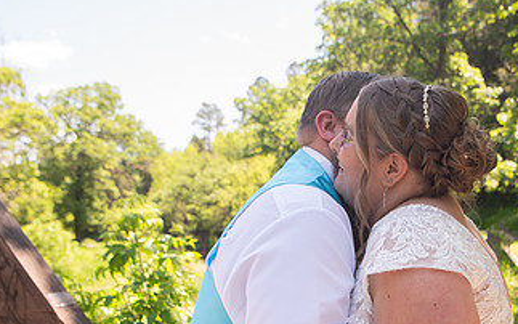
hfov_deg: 44.4
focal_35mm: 44
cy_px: 238
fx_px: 621
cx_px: 356
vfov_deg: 28.8
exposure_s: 1/125
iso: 31
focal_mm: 24
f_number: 3.5
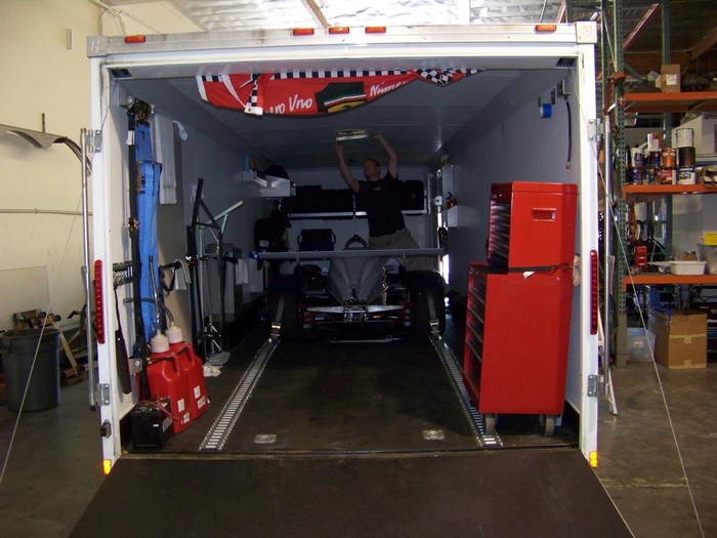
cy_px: 269
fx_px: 746
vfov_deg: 39.7
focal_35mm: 36
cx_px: 358
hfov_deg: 51.4
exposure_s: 1/30
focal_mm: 5.85
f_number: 2.8
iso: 200
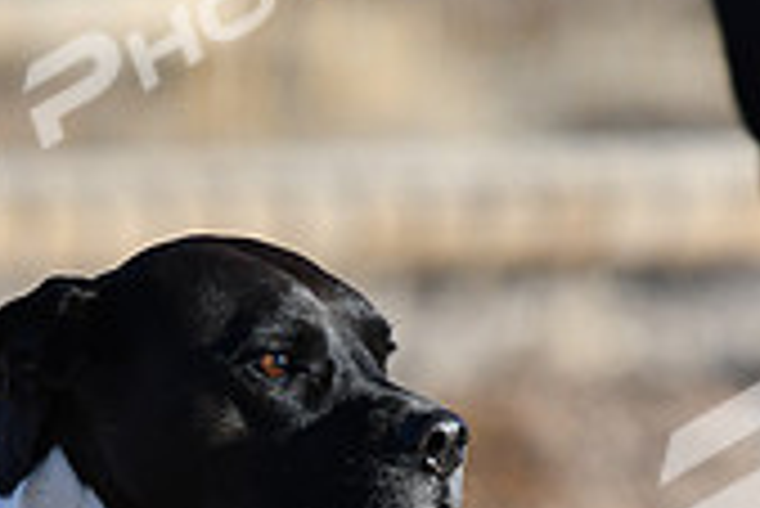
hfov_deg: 2.3
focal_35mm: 901
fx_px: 19031
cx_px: 414
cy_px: 659
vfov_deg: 1.5
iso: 250
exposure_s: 1/4000
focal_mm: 175
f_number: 2.8
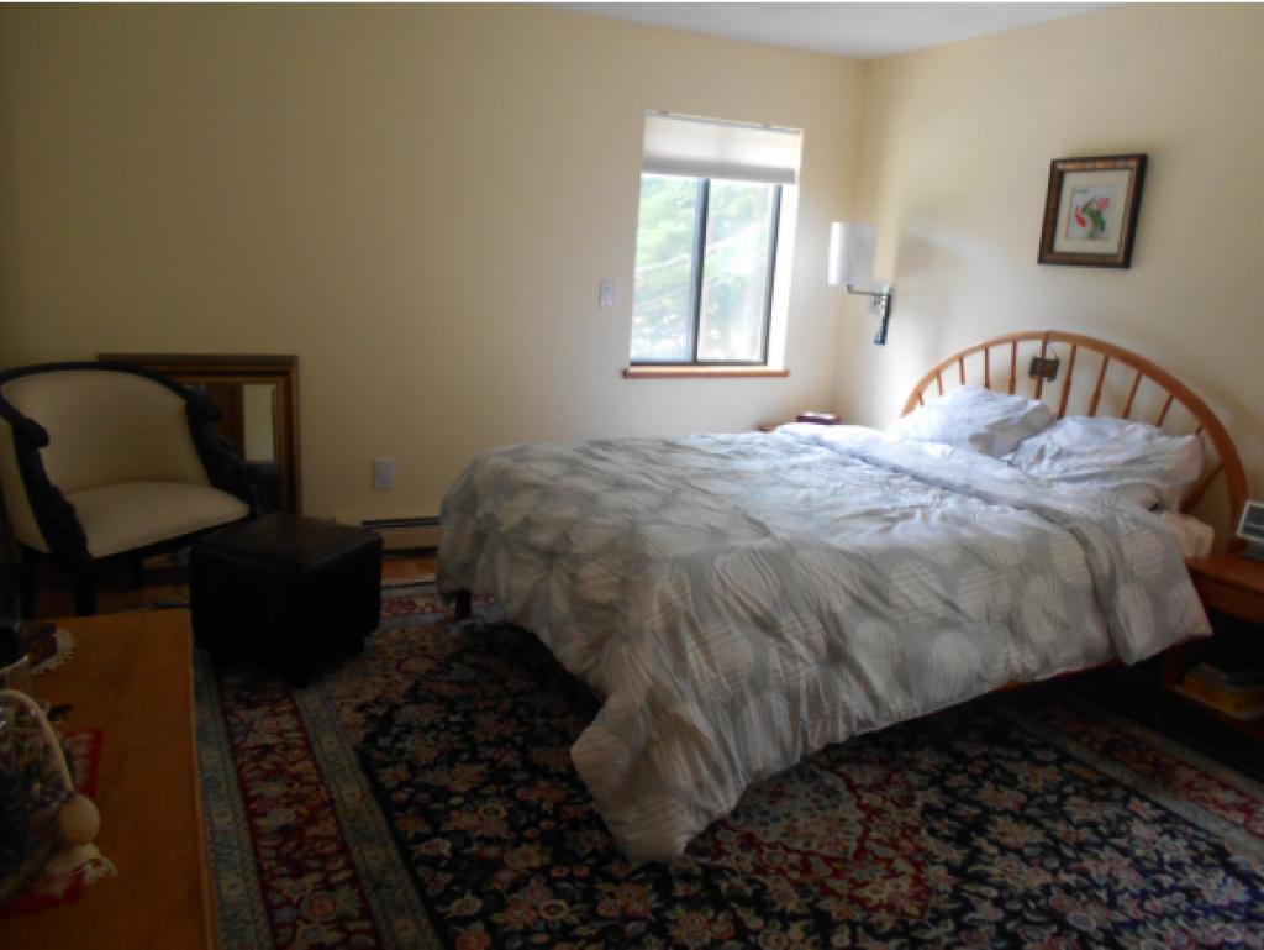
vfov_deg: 53.1
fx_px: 950
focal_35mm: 26
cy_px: 475
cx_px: 632
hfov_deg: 67.3
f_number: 3.2
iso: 200
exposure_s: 1/30
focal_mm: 4.6
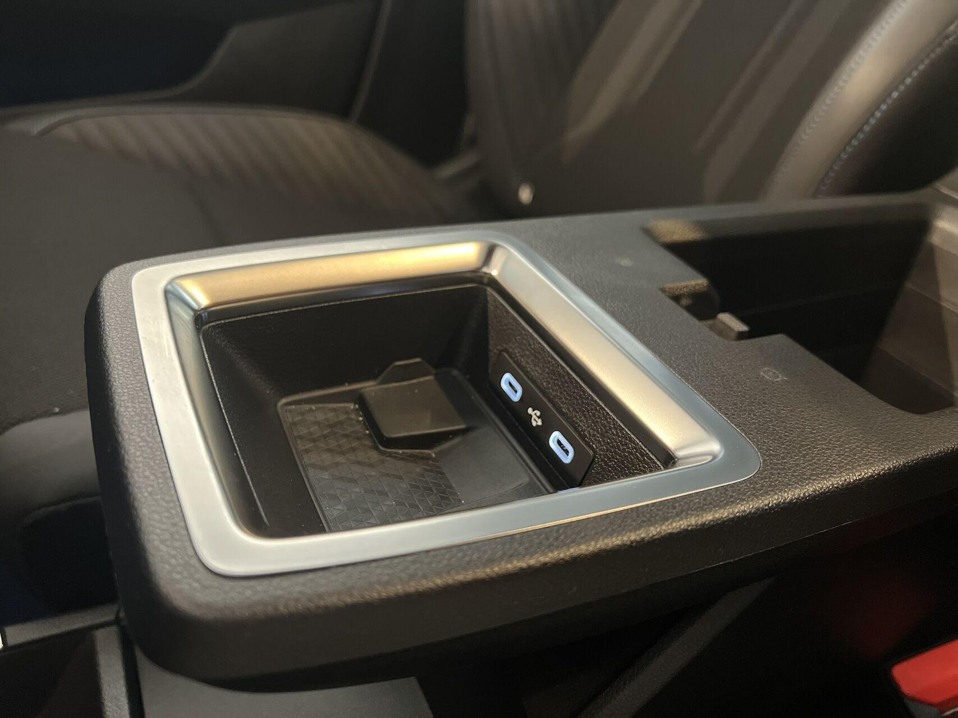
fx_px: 720
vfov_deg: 53.1
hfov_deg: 67.3
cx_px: 479
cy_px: 359
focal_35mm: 26
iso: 500
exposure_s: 1/33
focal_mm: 5.7
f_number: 1.5
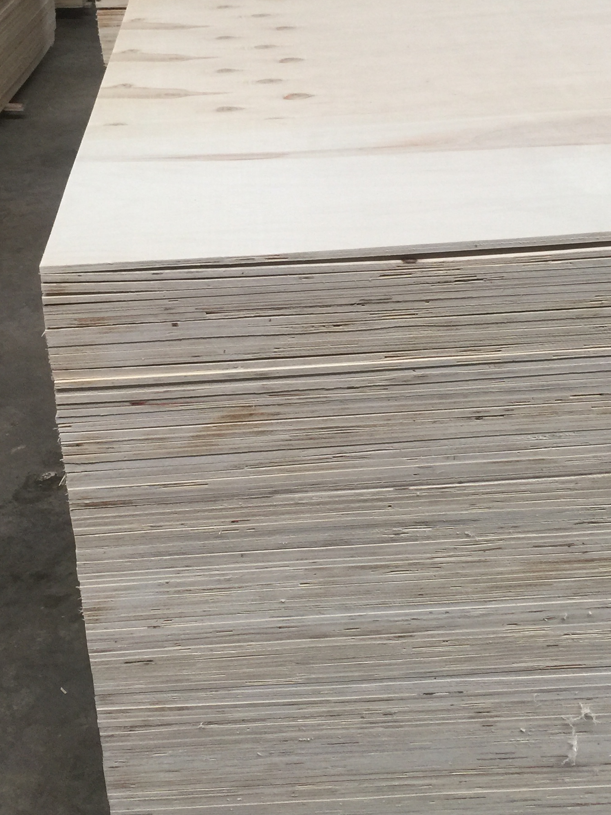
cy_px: 329
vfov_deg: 36.1
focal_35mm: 53
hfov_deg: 27.5
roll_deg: +0.0
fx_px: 1248
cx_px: 269
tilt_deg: -24.0
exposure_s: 1/33
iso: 64
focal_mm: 4.15
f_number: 2.2
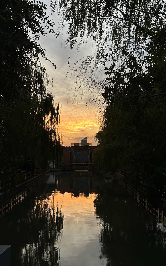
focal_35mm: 51
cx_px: 82
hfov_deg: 25.3
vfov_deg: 39.6
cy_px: 133
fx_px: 369
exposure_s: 1/121
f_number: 1.78
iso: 64
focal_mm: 6.86
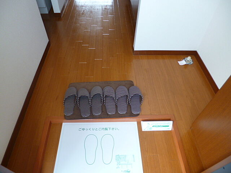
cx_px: 116
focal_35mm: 24
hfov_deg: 71.6
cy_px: 86
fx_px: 160
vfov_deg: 56.8
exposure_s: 1/60
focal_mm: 4.3
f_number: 2.5
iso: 125
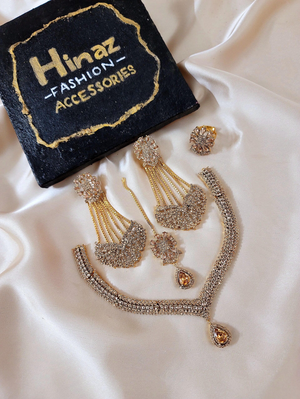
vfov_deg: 69.4
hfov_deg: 54.9
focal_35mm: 25
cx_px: 150
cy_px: 200
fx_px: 289
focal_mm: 7
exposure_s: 1/40
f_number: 1.8
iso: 200
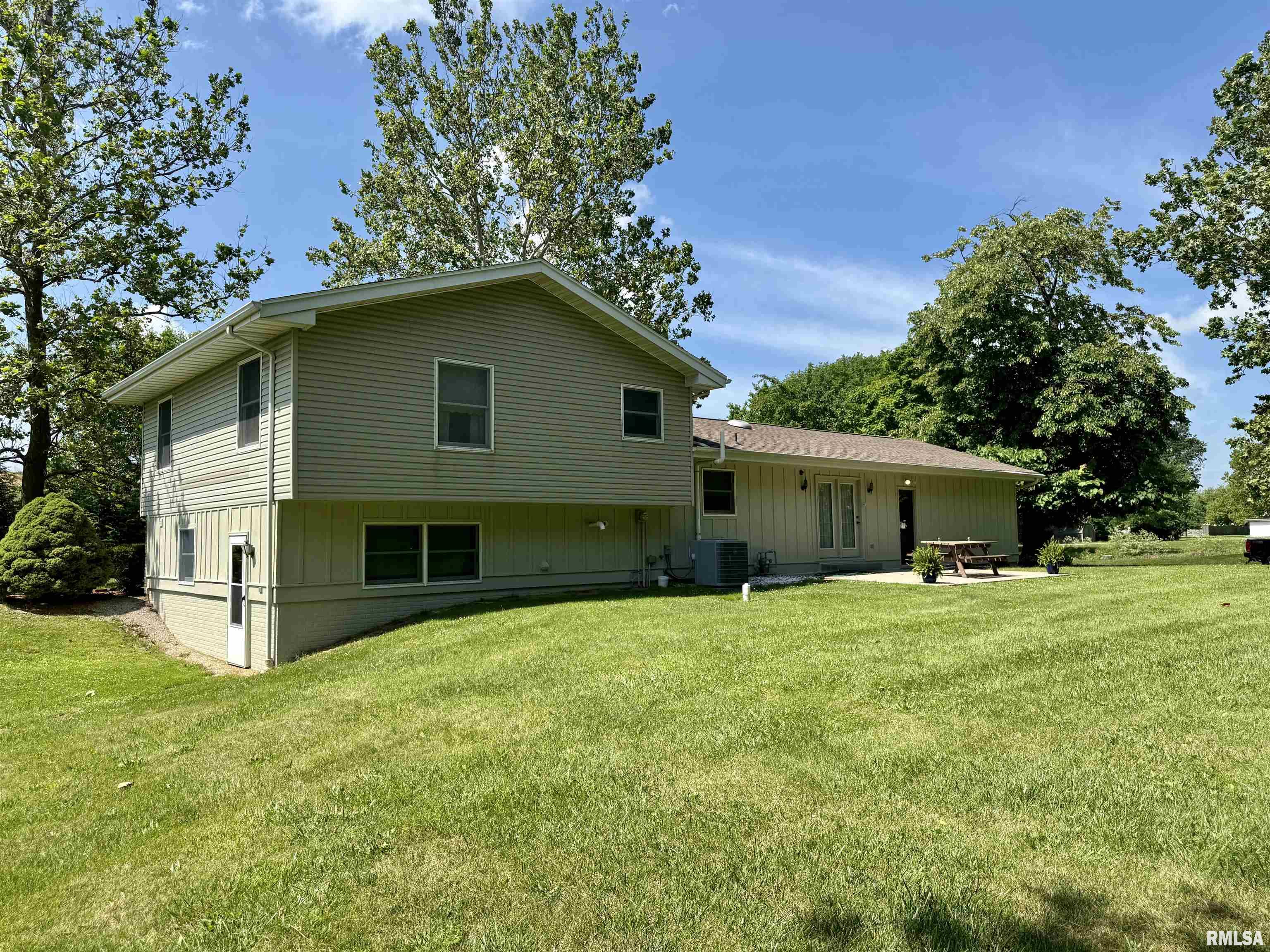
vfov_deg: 56.8
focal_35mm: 24
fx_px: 881
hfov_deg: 71.6
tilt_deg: +4.3
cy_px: 476
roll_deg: +0.7
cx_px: 635
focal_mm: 6.76
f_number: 1.78
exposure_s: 1/3413
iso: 80
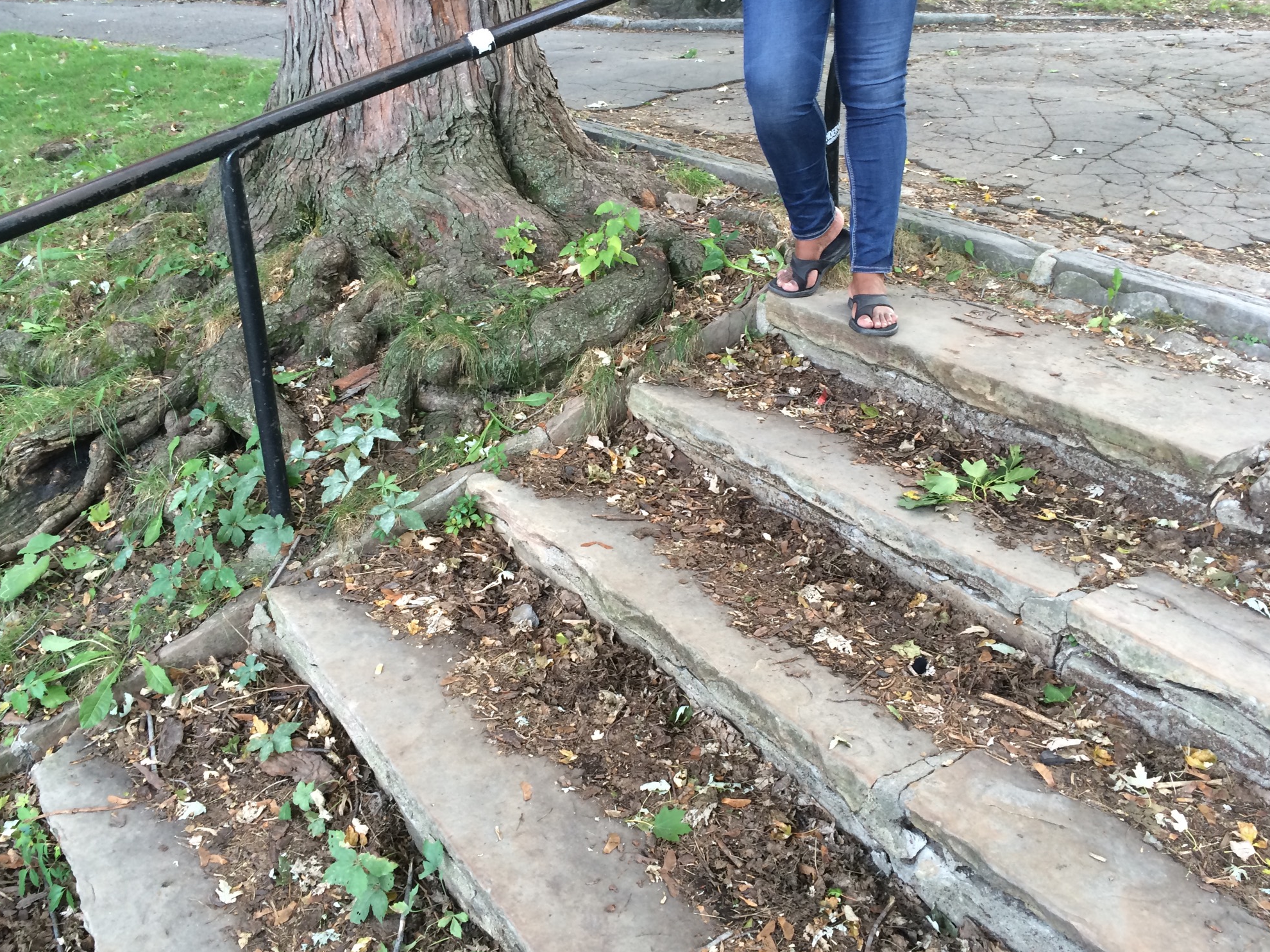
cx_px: 638
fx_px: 1101
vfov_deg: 46.8
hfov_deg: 60.0
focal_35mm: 30
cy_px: 463
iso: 50
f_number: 2.2
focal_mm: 4.15
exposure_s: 1/30
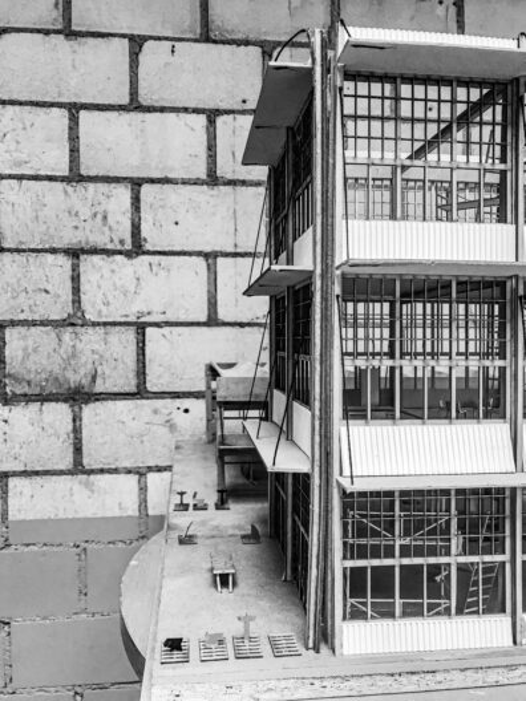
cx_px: 263
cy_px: 350
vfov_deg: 63.4
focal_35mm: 28
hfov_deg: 49.7
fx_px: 567
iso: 32
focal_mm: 3.99
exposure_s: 1/25
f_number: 1.8
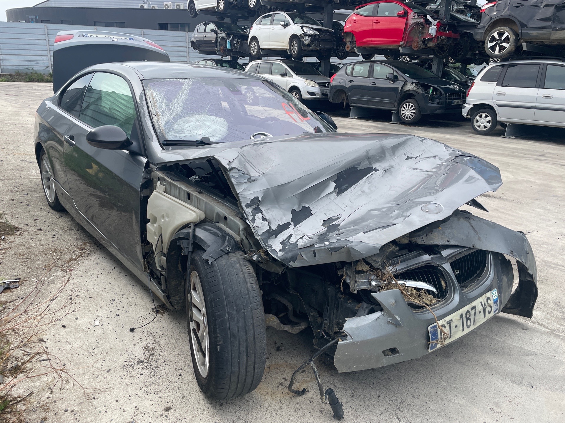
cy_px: 212
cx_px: 282
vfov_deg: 53.1
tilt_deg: -13.8
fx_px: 424
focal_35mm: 26
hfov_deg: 67.3
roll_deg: -1.0
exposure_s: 1/1182
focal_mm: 4.2
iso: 32
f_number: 1.6
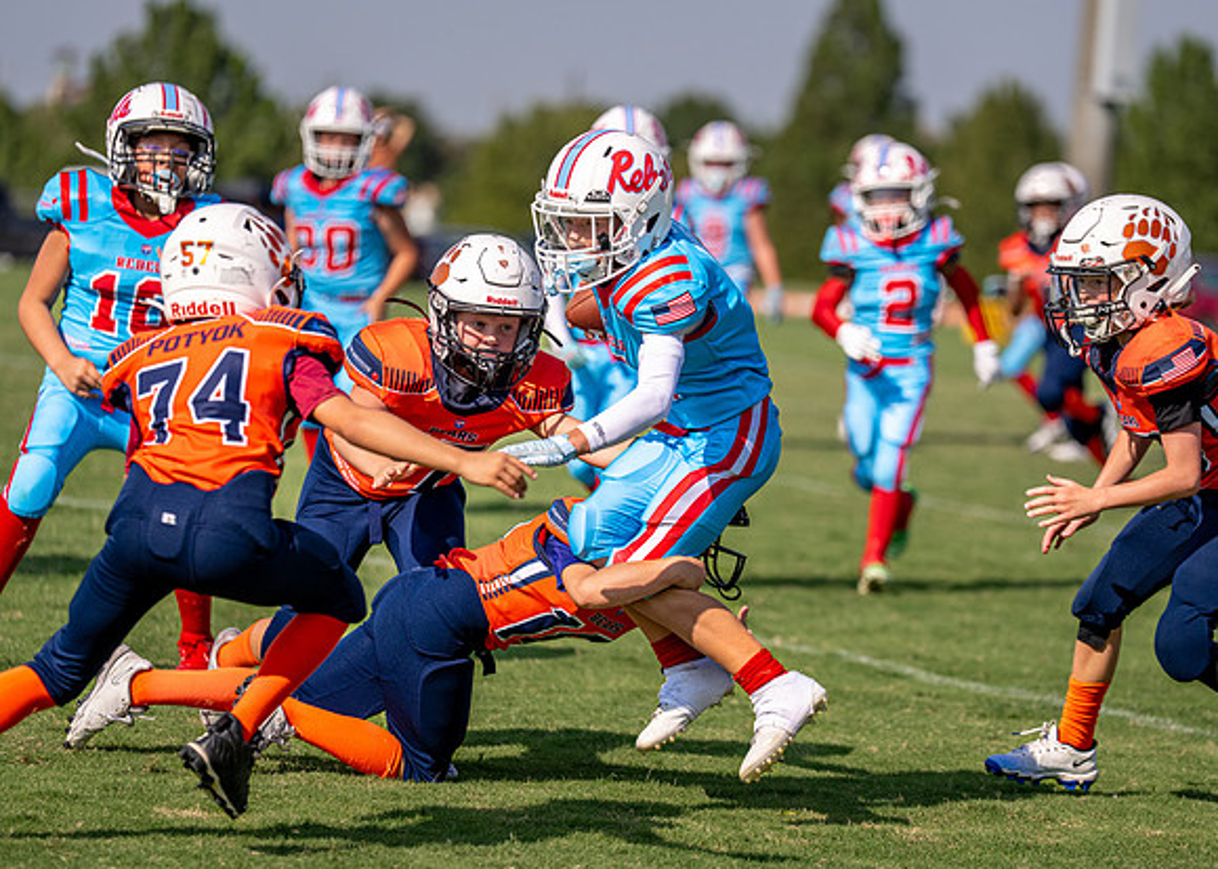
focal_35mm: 186
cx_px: 722
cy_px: 459
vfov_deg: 7.7
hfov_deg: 10.8
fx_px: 6446
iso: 125
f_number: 2.8
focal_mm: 158
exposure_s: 1/4000
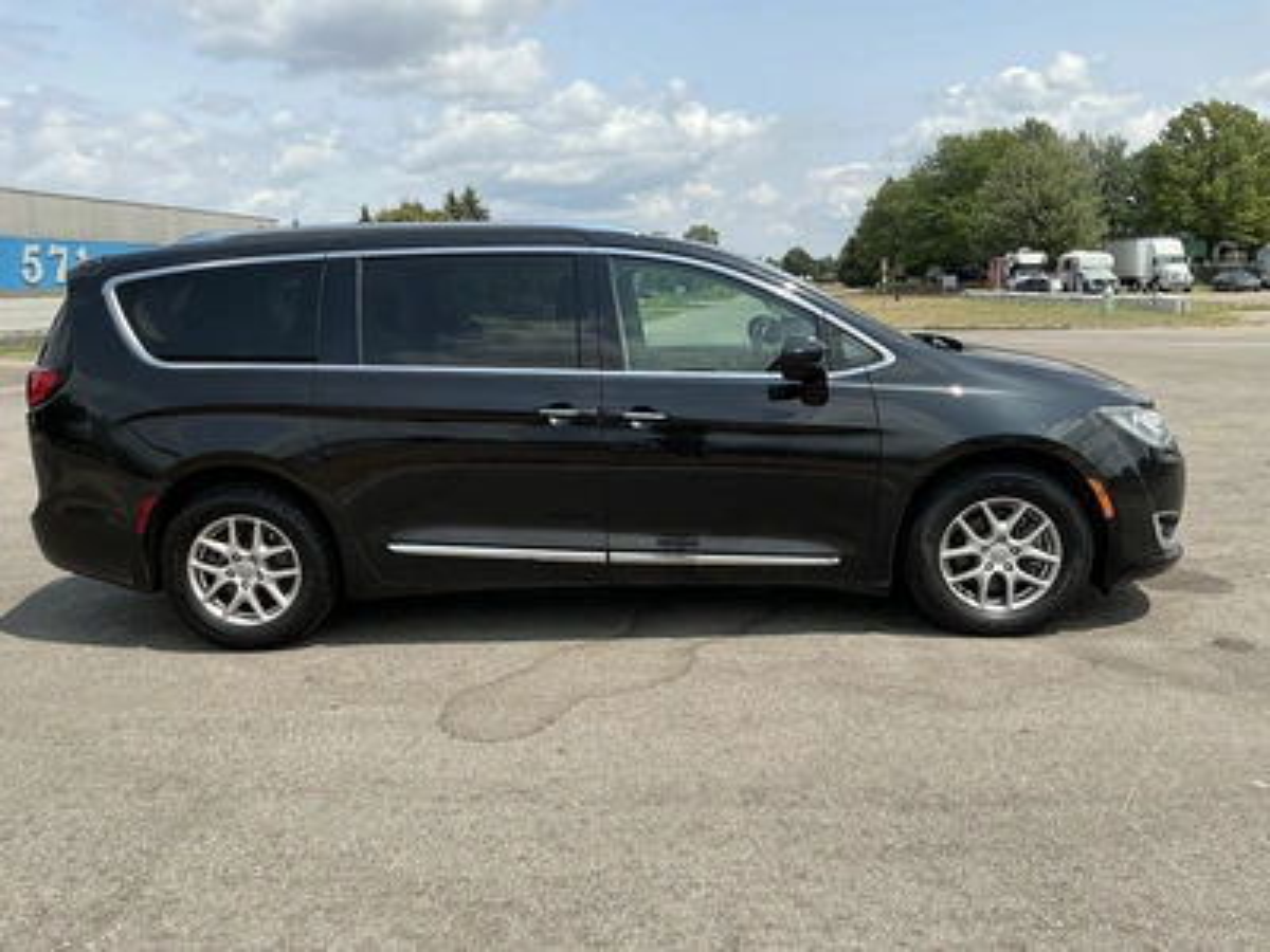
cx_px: 635
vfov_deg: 49.7
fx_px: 1027
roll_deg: +1.1
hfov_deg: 63.4
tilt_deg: -6.7
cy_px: 476
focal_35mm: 28
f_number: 1.8
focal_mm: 3
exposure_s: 1/1848
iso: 25
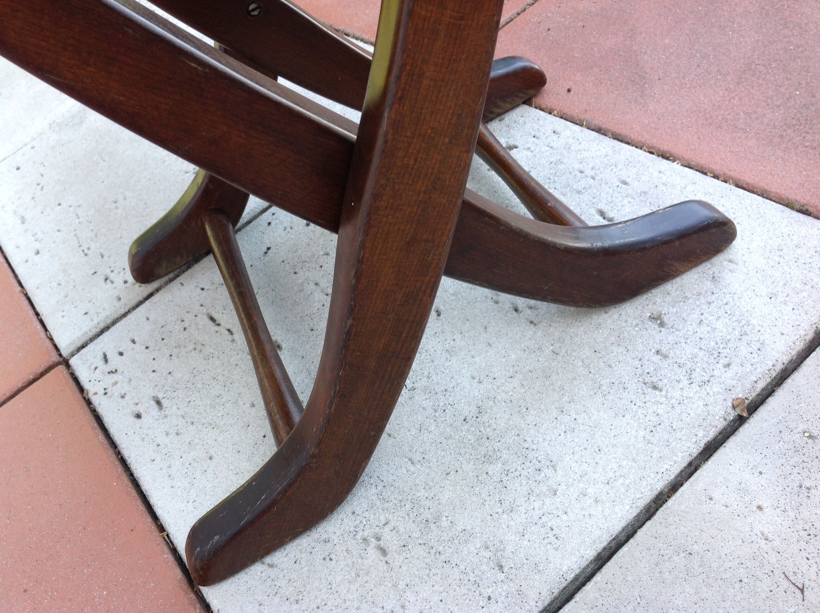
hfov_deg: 52.7
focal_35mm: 35
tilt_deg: -45.5
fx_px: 828
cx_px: 410
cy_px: 306
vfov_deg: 40.6
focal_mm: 4.28
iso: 64
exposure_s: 1/60
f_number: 2.4
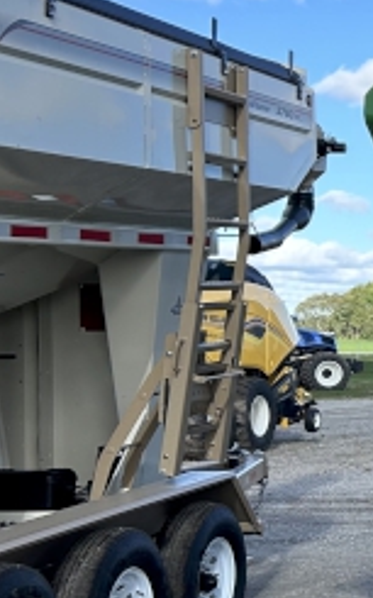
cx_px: 878
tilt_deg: +1.1
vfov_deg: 23.0
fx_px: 1465
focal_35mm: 90
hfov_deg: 11.9
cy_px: 308
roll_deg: -0.3
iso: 50
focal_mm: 5.7
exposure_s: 1/1344
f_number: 1.5
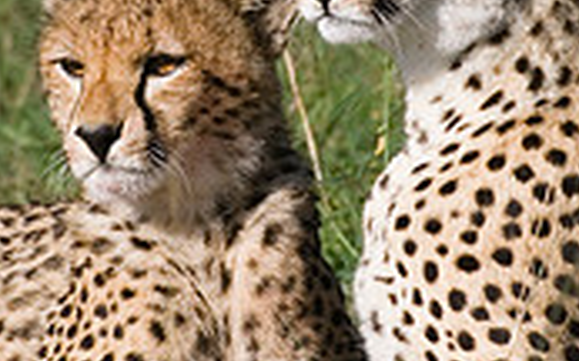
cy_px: 50
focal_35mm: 2054
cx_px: 234
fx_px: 32401
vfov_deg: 0.6
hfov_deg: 1.0
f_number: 7.1
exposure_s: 1/500
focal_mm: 400
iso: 200
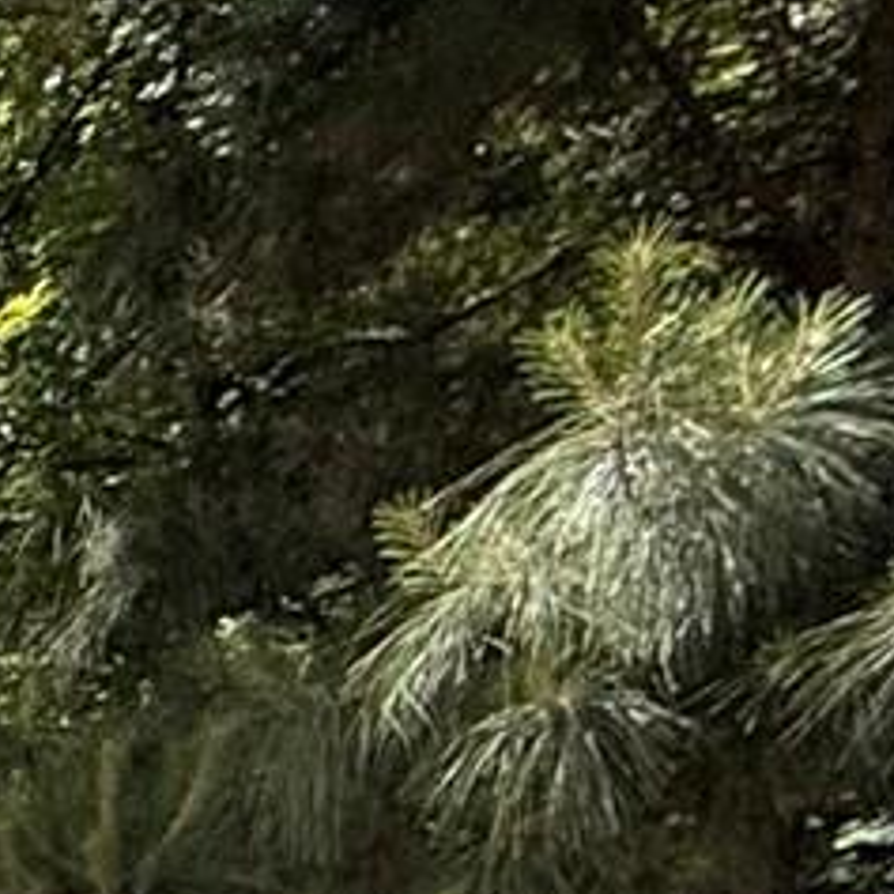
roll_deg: -0.3
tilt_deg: -5.2
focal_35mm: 107
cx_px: -2825
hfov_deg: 7.8
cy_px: 2158
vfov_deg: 12.6
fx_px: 3126
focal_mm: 2.22
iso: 50
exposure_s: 1/709
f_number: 2.2
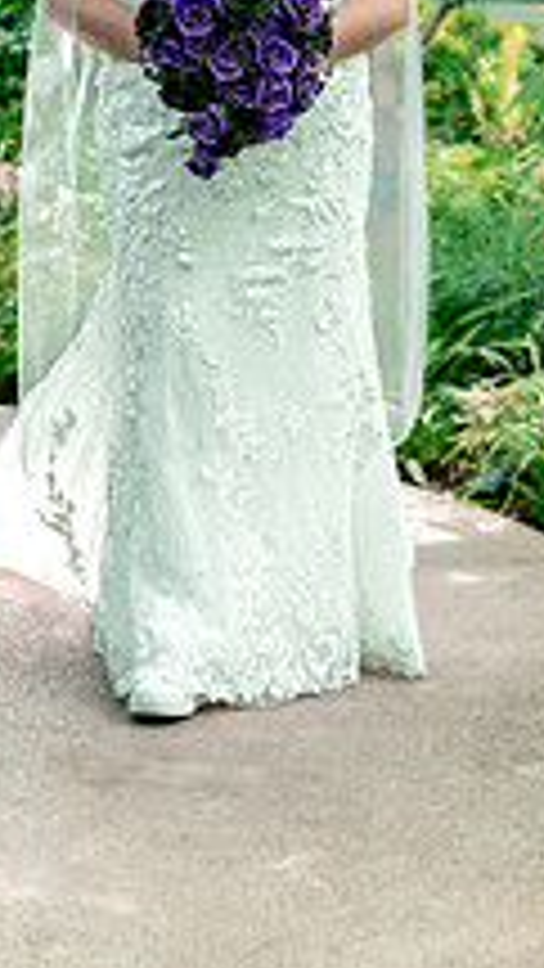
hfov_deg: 9.6
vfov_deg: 16.7
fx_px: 3256
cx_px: 247
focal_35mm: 127
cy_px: 110
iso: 400
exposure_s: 1/320
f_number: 3.2
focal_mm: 45
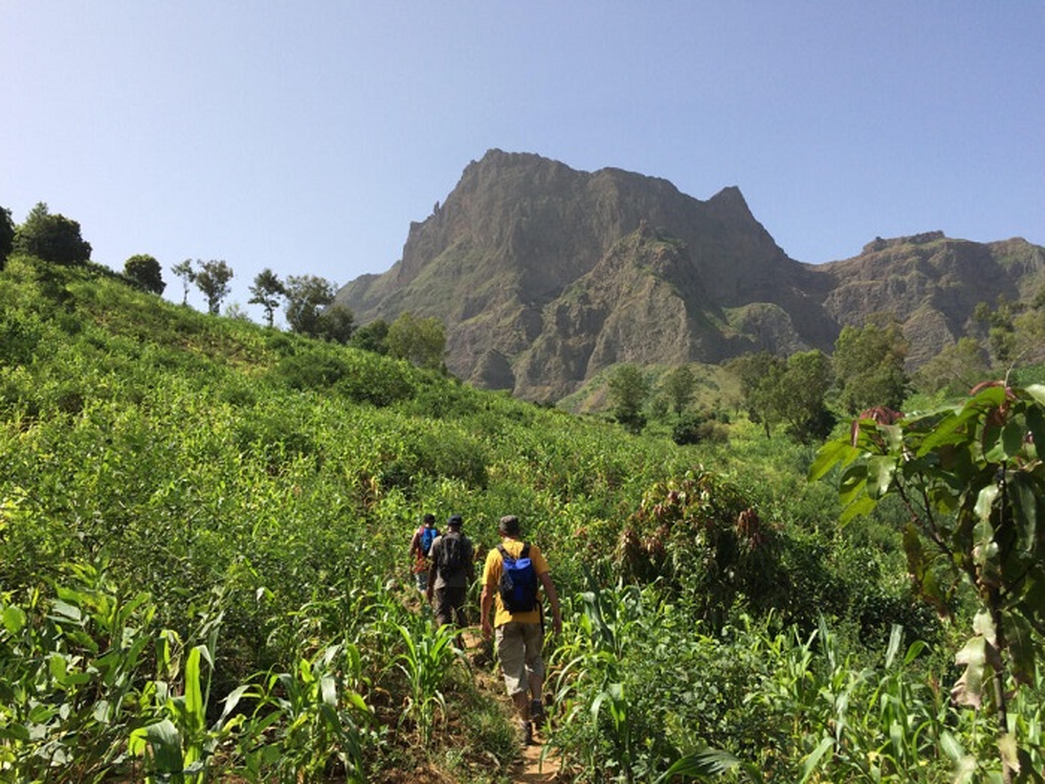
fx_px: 875
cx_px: 522
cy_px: 392
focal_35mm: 29
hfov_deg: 61.7
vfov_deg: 48.2
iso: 32
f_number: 2.2
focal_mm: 4.15
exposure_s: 1/2160
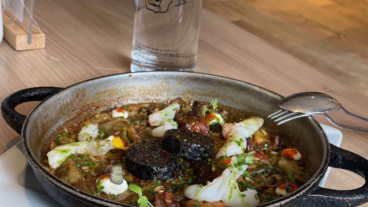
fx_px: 556
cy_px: 134
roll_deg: -4.7
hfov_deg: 36.6
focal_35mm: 57
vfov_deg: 21.0
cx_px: 185
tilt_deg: -30.3
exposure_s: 1/82
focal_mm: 6
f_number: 2
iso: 80
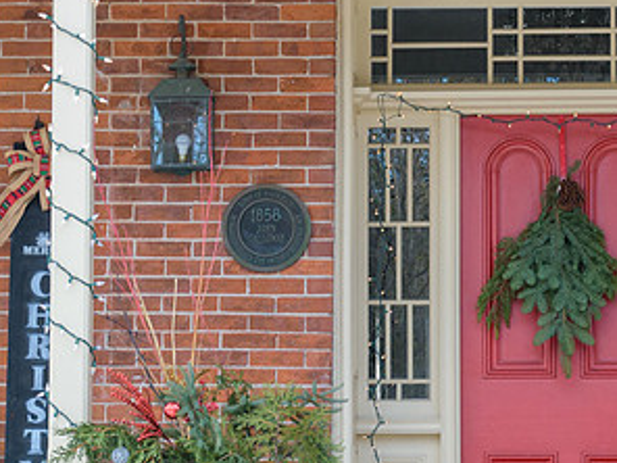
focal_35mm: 201
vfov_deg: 7.4
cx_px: 547
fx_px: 3583
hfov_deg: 9.8
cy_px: 225
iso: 560
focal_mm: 52
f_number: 8
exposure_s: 1/100
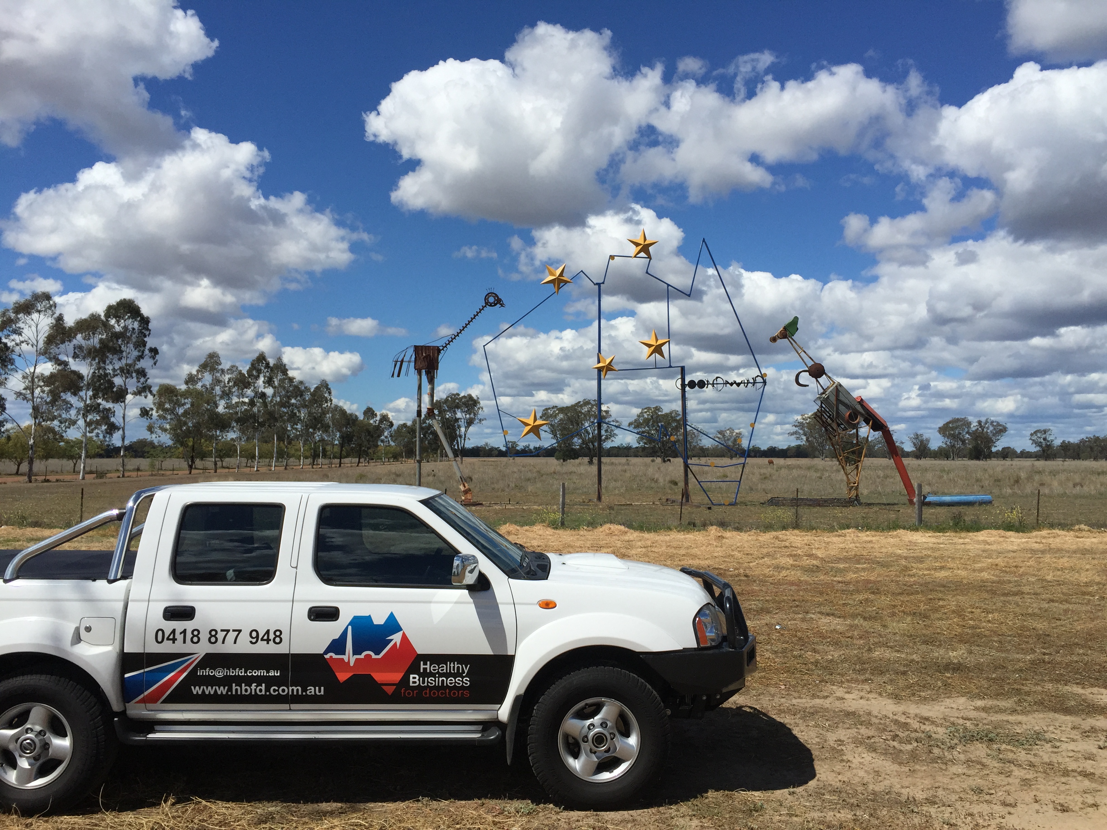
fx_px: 927
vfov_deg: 48.2
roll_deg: -1.2
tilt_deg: +3.8
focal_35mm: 29
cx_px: 554
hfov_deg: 61.7
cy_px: 415
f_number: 2.2
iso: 32
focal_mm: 4.15
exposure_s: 1/5650
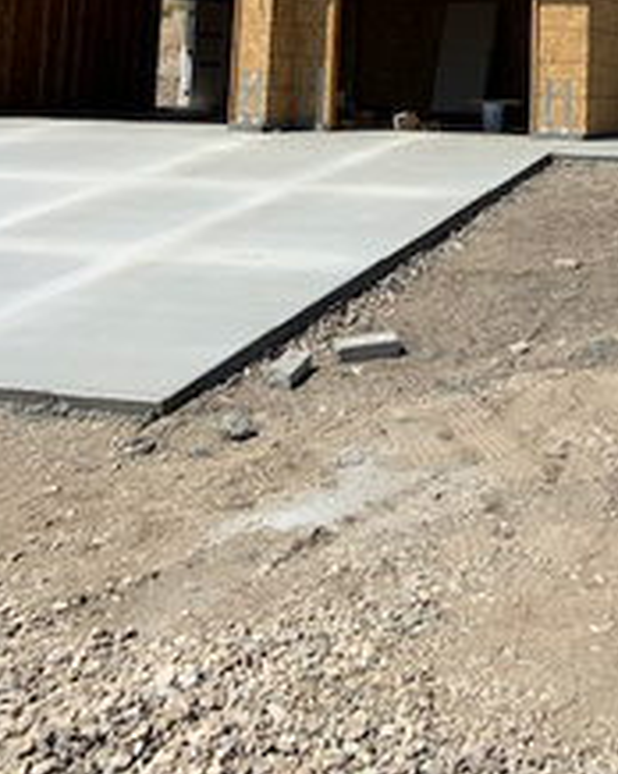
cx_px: 490
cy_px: -75
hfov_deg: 26.6
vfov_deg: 30.2
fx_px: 1282
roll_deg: -1.1
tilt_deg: +8.5
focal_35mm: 56
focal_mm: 4.25
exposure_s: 1/3289
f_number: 1.8
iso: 25
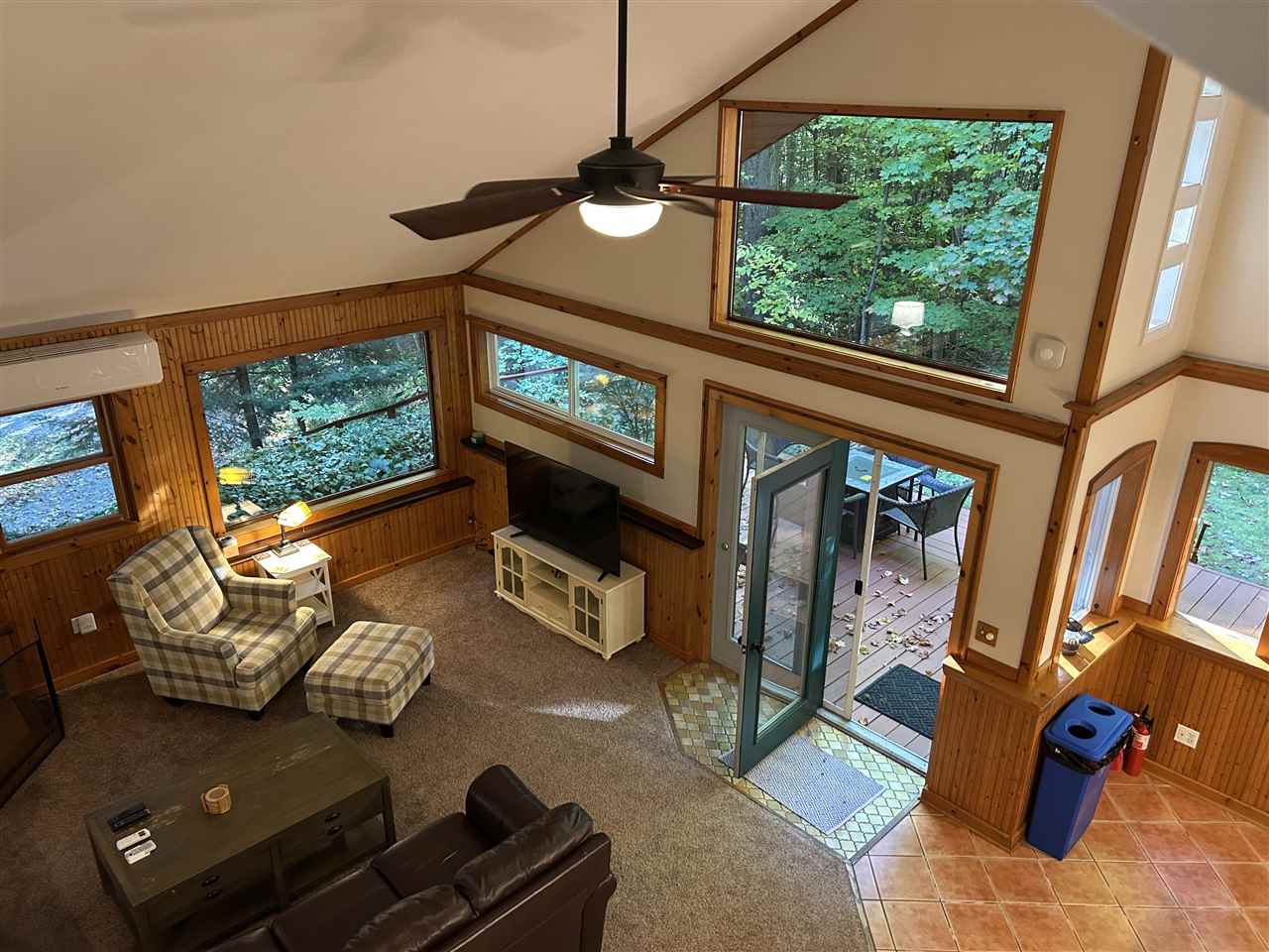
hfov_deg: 67.3
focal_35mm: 26
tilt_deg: -23.2
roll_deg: -1.2
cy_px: 476
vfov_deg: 53.1
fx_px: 953
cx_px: 634
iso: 400
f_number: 1.5
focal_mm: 5.7
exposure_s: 1/60
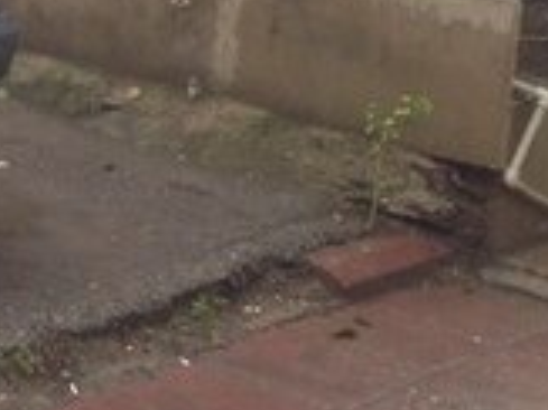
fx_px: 2120
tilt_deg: -9.4
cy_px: -49
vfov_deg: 10.9
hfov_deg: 12.9
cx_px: -528
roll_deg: -2.1
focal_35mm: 134
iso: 50
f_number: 2.4
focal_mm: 4.12
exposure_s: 1/60
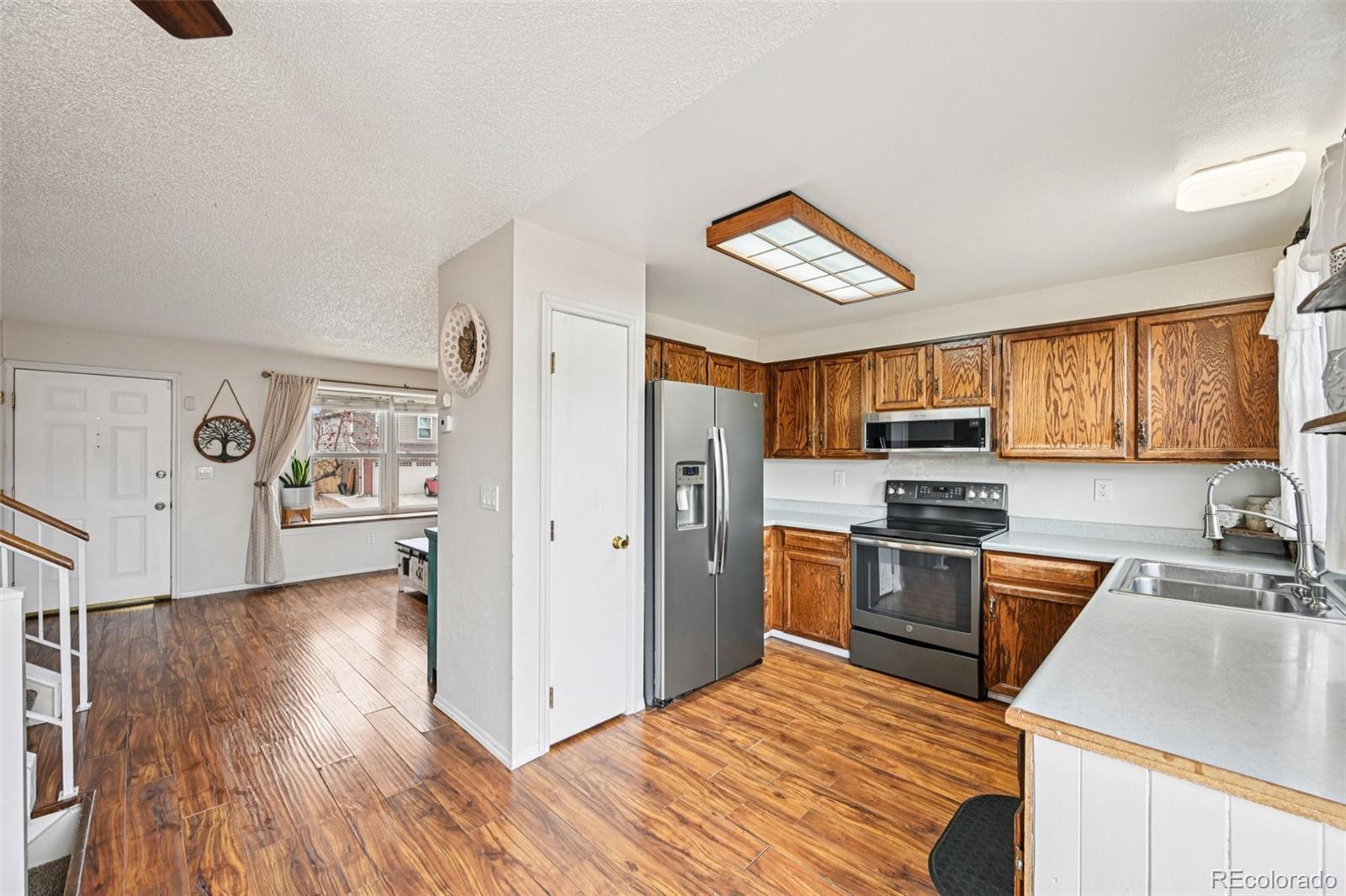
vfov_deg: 81.2
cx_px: 673
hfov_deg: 104.3
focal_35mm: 14
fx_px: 523
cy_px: 448
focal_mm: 14
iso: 220
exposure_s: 1/15
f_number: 8
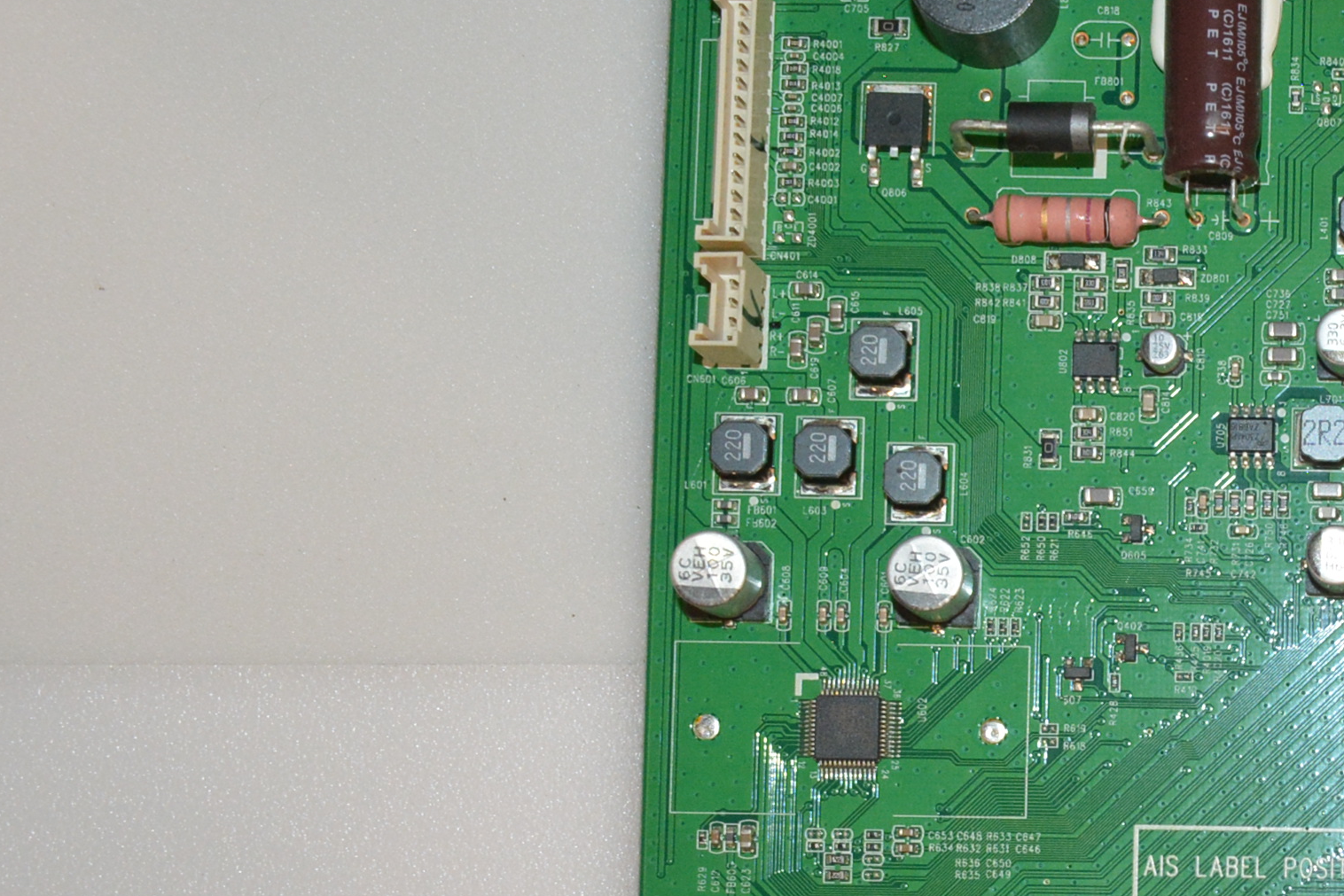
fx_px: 3323
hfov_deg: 21.0
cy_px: 926
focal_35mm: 89
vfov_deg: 15.1
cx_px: 1700
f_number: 7.1
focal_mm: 20
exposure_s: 1/200
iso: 1000
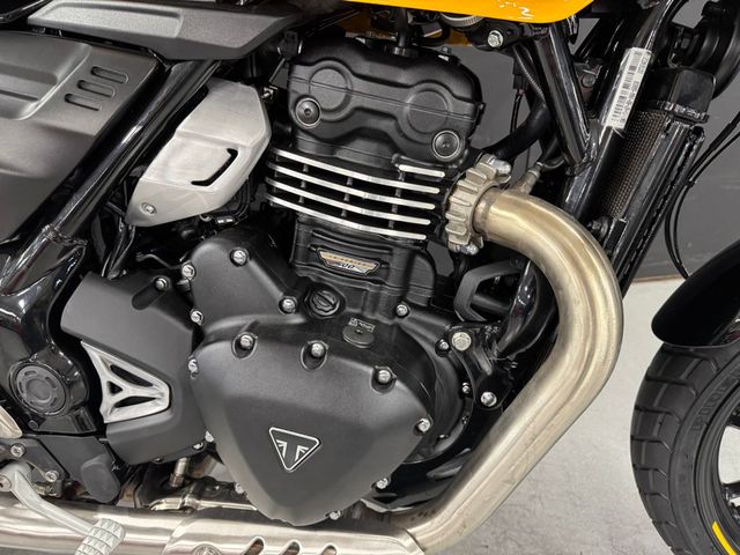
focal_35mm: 24
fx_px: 513
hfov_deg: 71.6
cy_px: 278
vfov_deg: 56.8
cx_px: 370
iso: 400
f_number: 1.78
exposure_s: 1/50
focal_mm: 6.76
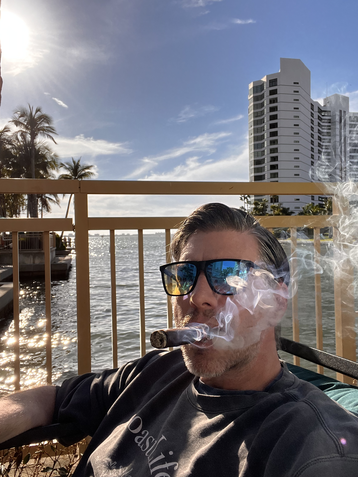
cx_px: 179
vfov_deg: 60.0
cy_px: 238
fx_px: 414
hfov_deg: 46.8
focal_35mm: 30
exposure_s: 1/2155
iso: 32
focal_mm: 2.71
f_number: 2.2
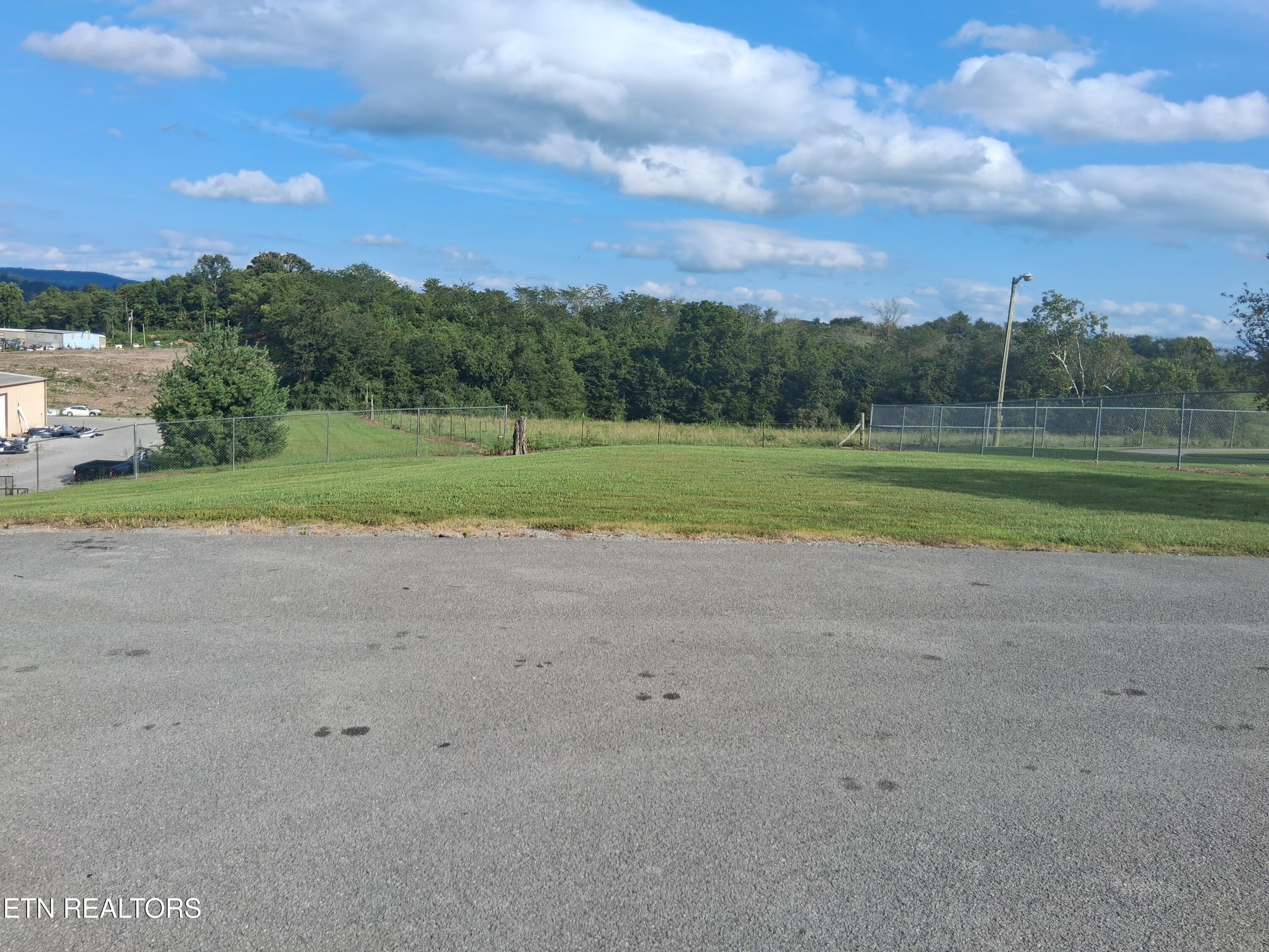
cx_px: 634
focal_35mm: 26
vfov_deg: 53.1
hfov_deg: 67.3
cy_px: 476
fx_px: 953
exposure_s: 1/533
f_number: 1.8
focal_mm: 3.98
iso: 25
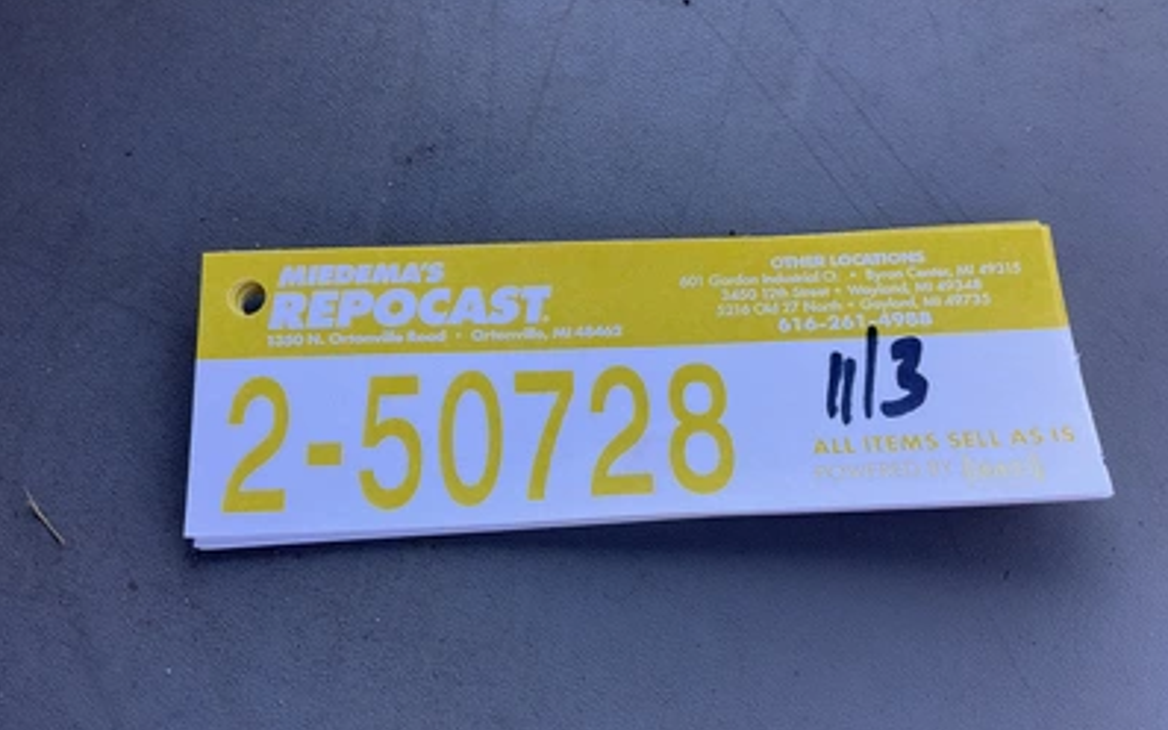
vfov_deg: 40.5
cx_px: 585
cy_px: 400
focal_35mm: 31
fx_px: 987
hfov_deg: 61.2
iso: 20
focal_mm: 3
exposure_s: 1/155
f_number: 1.8
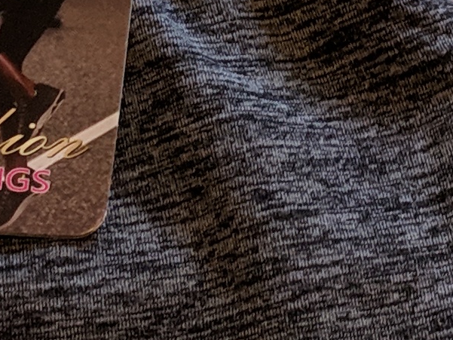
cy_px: -119
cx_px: 556
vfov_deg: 8.4
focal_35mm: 175
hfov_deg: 11.1
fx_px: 2291
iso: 665
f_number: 2
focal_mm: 4.67
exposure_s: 1/40
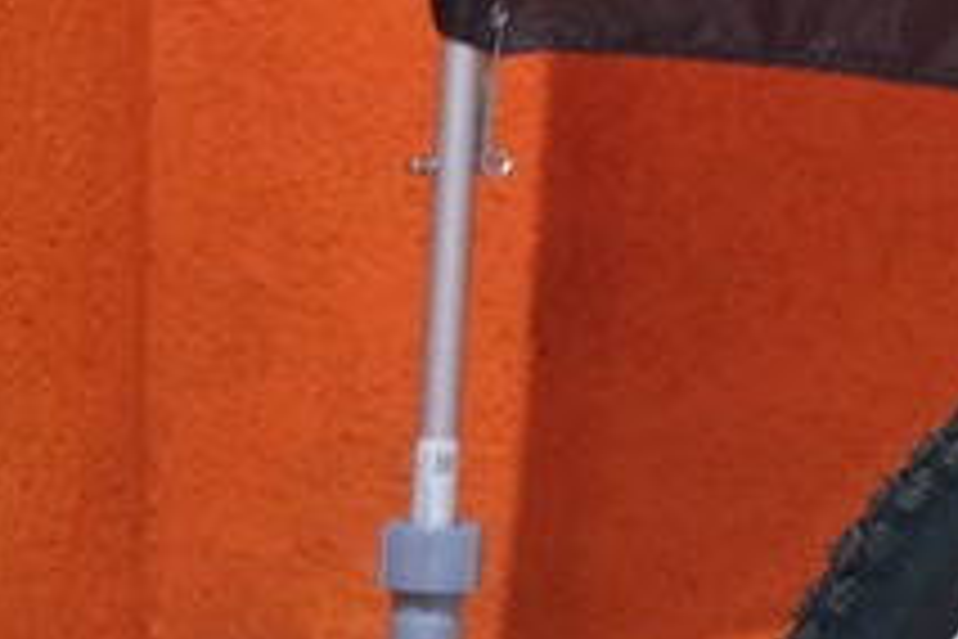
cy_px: -520
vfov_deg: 3.9
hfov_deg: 5.5
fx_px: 9207
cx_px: 3144
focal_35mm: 346
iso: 1600
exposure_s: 1/100
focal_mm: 30.8
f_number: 4
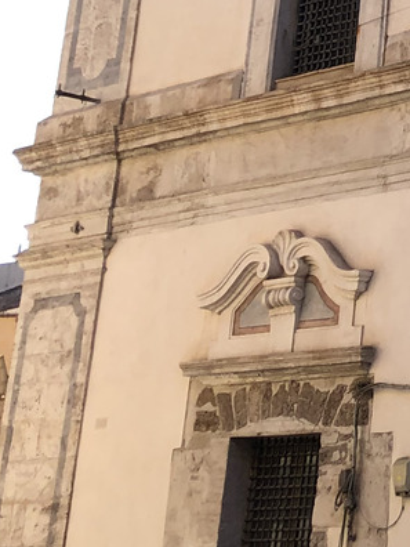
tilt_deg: +23.4
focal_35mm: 113
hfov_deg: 11.7
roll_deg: +0.1
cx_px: 819
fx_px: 1785
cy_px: -200
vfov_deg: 16.3
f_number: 1.8
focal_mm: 4
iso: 20
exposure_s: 1/727
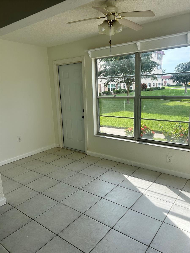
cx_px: 95
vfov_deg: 67.3
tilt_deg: -11.9
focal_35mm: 26
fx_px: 190
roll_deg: +2.0
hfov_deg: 53.1
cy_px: 126
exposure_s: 1/1311
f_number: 1.5
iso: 50
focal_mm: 5.7
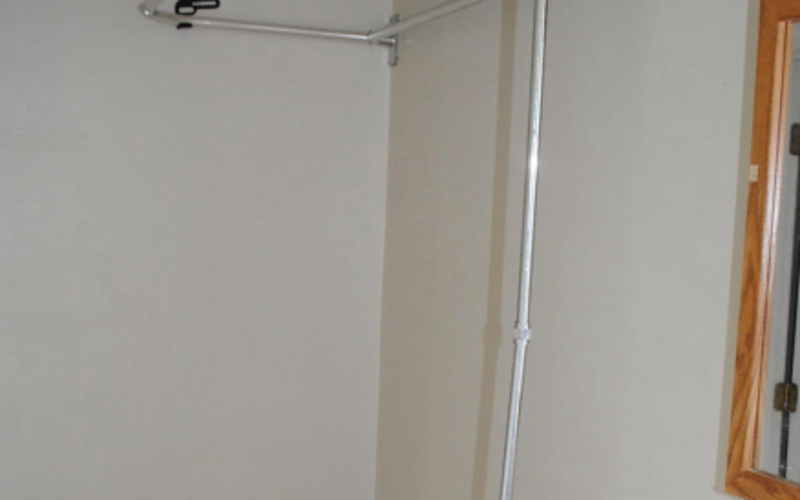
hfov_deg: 42.6
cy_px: 401
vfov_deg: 26.9
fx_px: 1025
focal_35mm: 47
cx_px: 374
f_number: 4
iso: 400
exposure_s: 1/60
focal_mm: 18
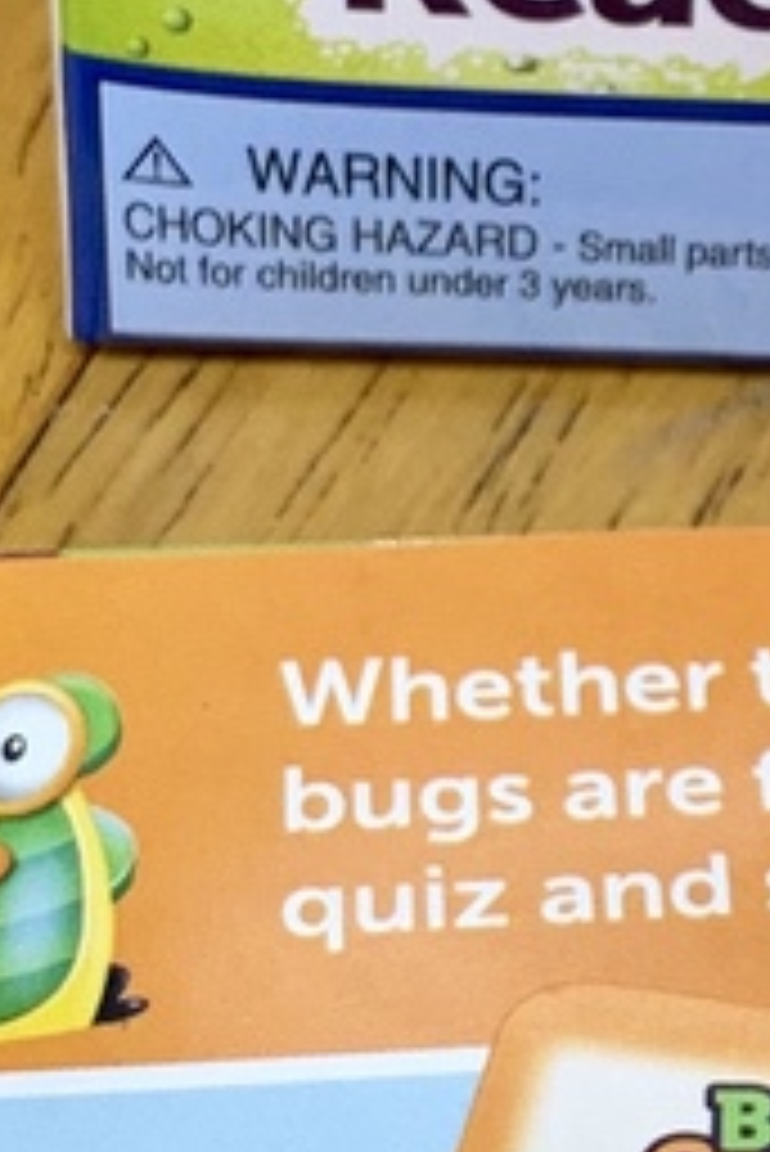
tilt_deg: -38.0
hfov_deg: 8.8
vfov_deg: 13.4
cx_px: 1265
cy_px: 234
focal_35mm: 152
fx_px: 4870
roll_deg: -8.3
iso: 50
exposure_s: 1/120
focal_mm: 4.25
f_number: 1.8
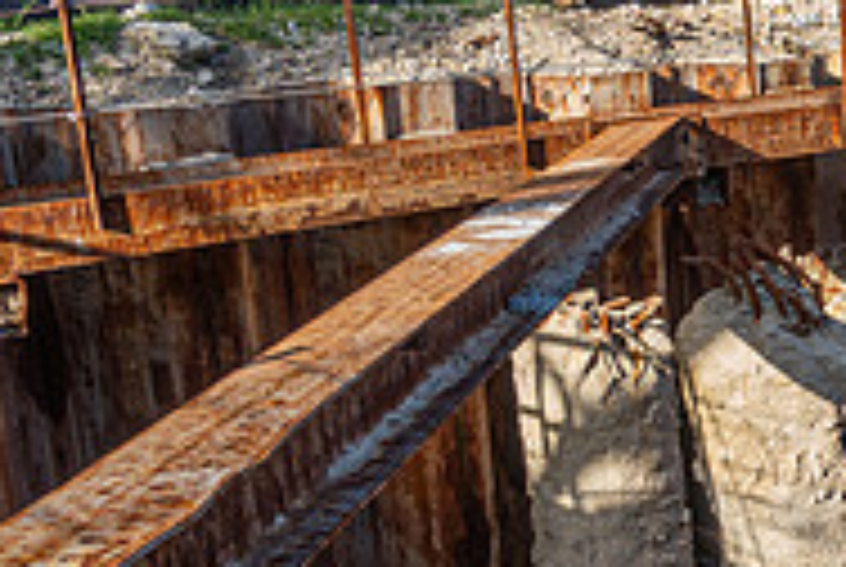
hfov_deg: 24.5
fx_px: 1742
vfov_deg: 18.4
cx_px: 1040
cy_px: 367
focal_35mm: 74
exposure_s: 1/400
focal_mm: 8.8
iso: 125
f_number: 4.5
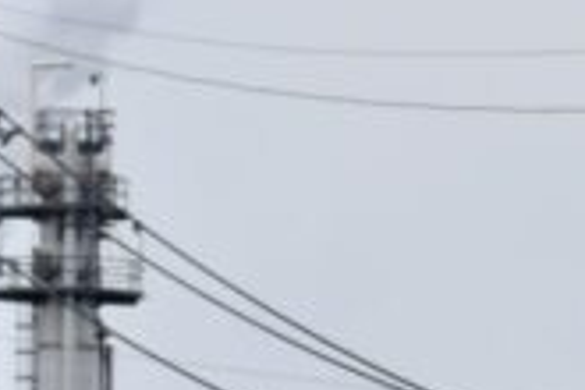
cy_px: 581
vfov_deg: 2.0
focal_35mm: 685
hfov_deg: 3.0
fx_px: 11130
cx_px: 457
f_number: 8
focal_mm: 98
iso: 200
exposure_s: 1/500
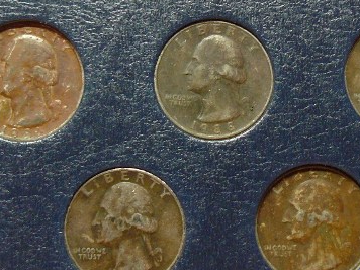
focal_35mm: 81
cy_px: 40
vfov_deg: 18.0
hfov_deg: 24.1
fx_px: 842
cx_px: 209
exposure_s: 1/5
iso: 200
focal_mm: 6
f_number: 2.8
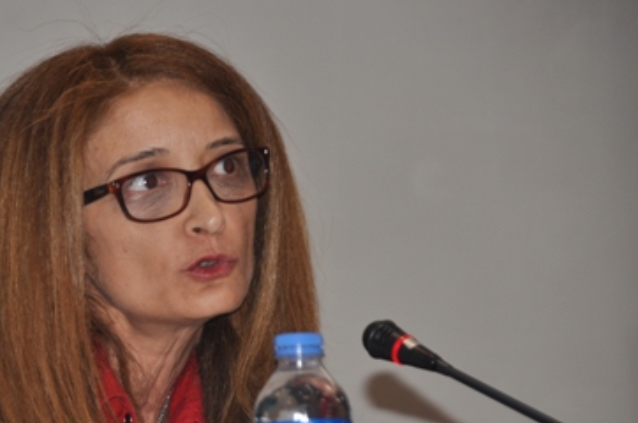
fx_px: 5038
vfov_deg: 4.8
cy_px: 269
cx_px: 155
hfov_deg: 7.2
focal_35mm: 285
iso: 320
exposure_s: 1/60
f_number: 5.6
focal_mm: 125
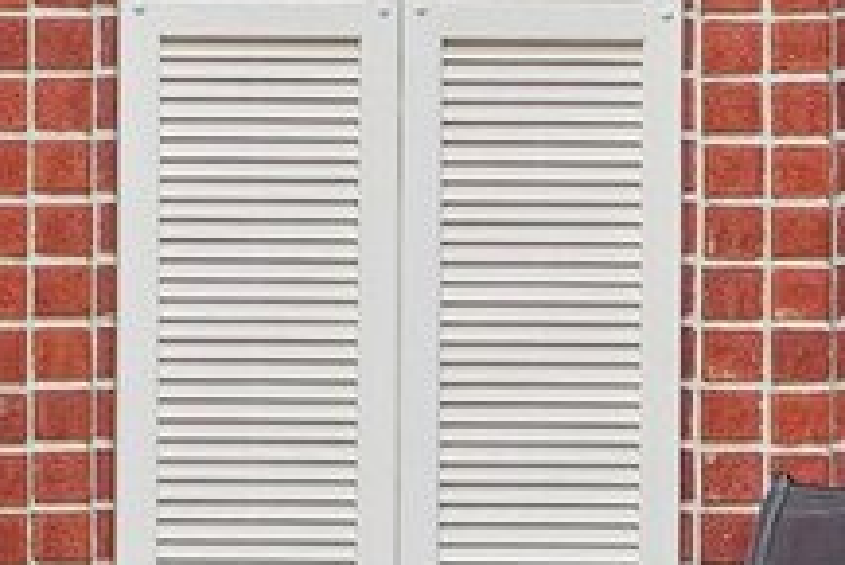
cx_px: -814
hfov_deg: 8.2
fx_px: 5613
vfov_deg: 5.8
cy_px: 101
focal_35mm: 239
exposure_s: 1/40
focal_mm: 32
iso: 100
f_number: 8
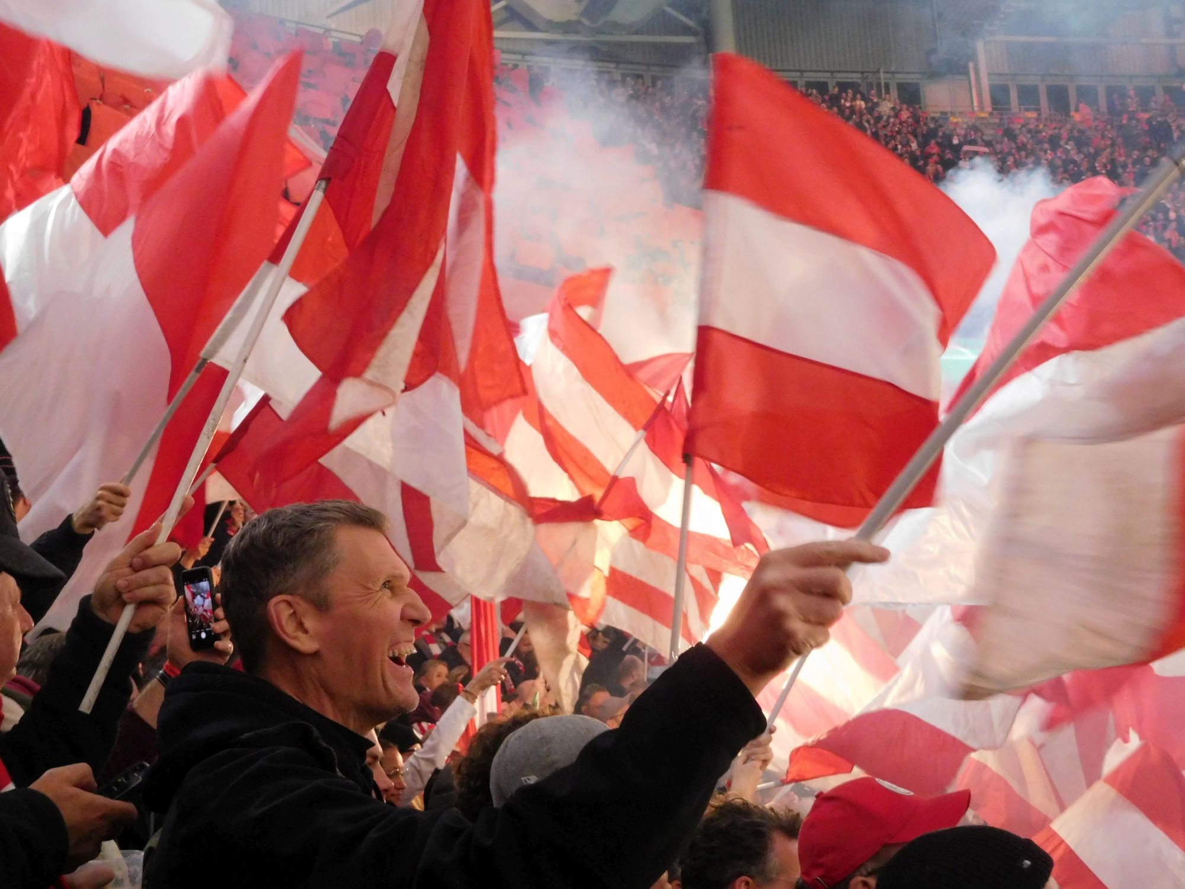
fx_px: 1540
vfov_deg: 32.2
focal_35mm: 45
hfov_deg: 42.1
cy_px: 444
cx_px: 592
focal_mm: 8
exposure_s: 1/50
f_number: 4
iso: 800
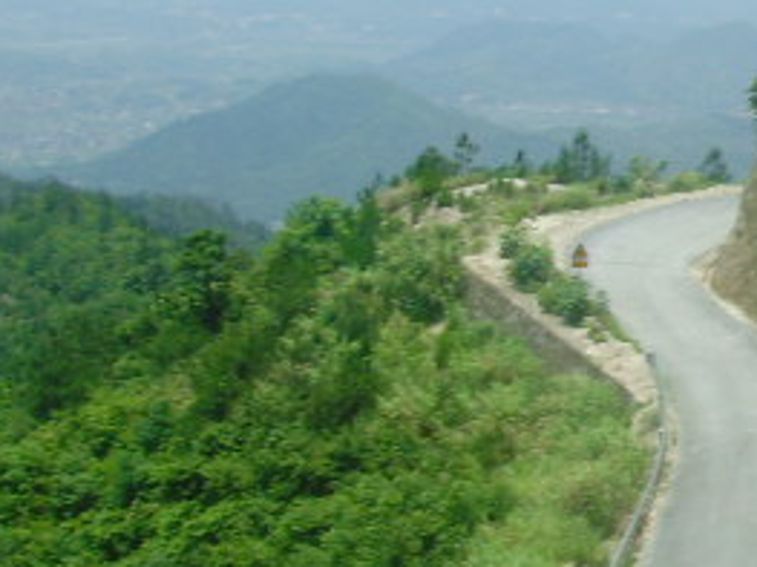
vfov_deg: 15.5
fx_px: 2077
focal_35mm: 95
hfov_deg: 19.5
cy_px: 271
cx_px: 910
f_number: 6.3
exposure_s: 1/180
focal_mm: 6.6
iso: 80
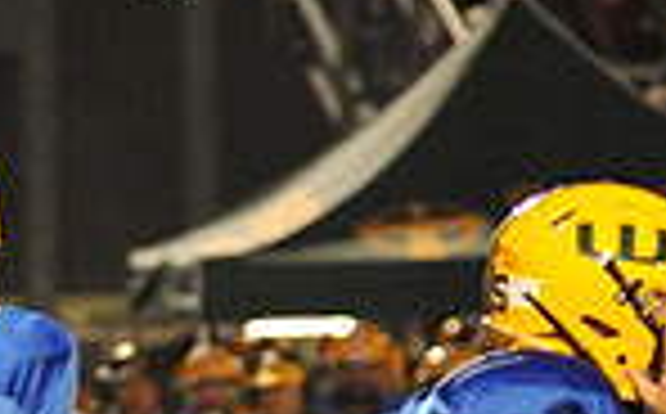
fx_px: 14517
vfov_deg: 1.6
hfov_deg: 2.6
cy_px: 698
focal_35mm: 801
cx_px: -477
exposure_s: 1/200
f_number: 5.6
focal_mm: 200
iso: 5000
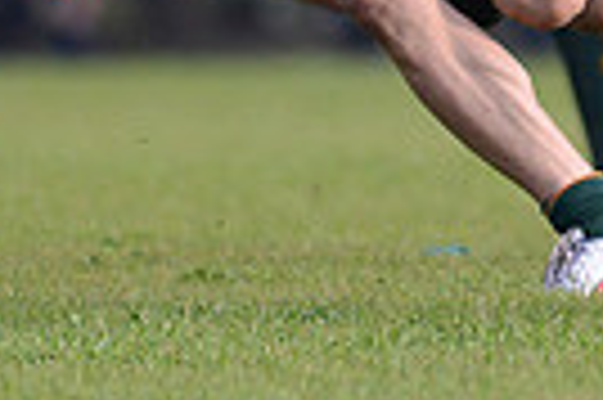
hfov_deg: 1.1
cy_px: -420
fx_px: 30414
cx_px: 1274
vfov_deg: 0.8
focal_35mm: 1818
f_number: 4
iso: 560
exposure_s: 1/1600
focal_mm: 420
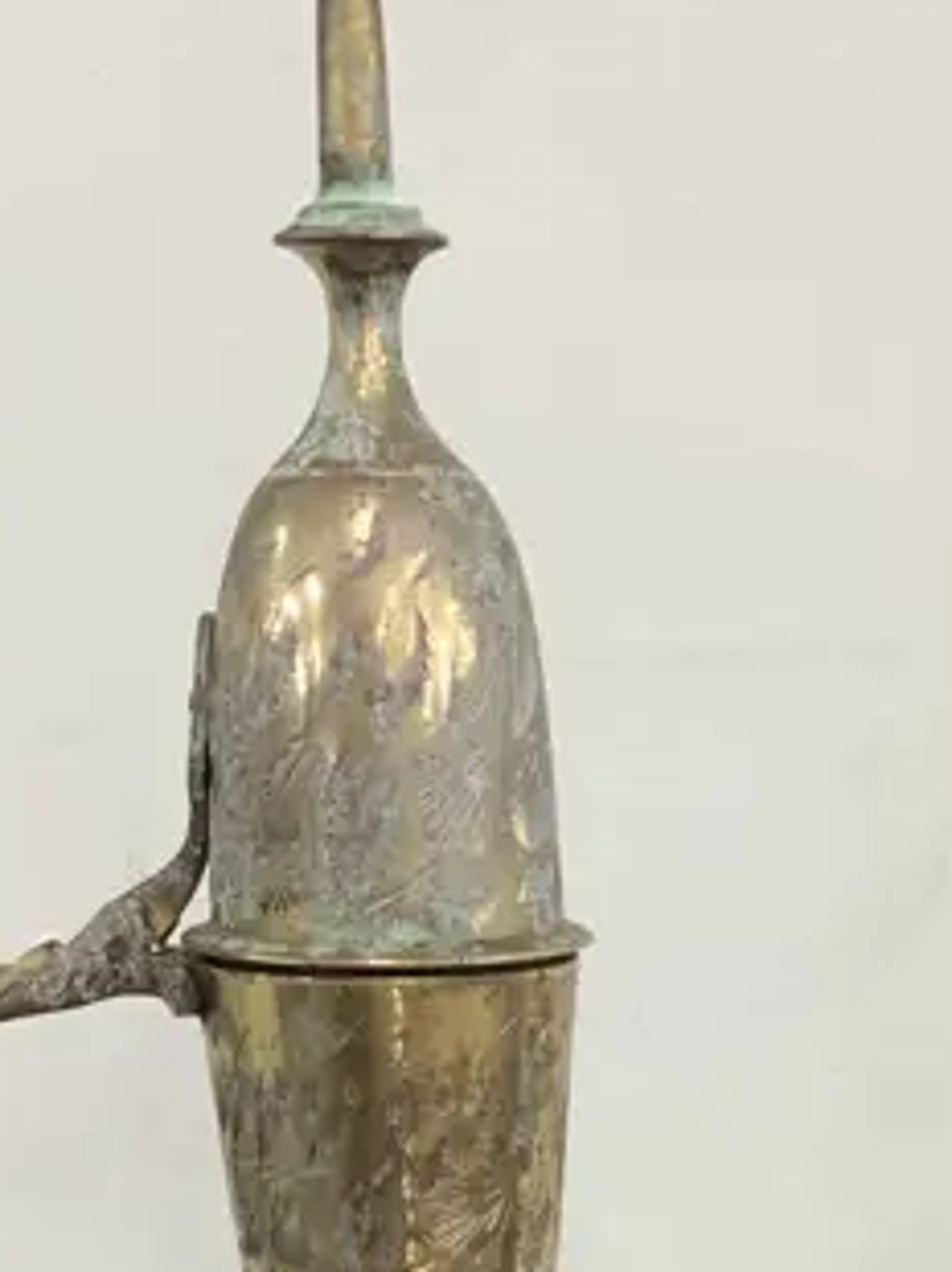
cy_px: 1789
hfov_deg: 17.0
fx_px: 3158
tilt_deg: -22.4
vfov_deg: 20.2
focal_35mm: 86
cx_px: 812
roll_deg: +0.5
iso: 80
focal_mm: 4.25
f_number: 1.8
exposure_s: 1/50
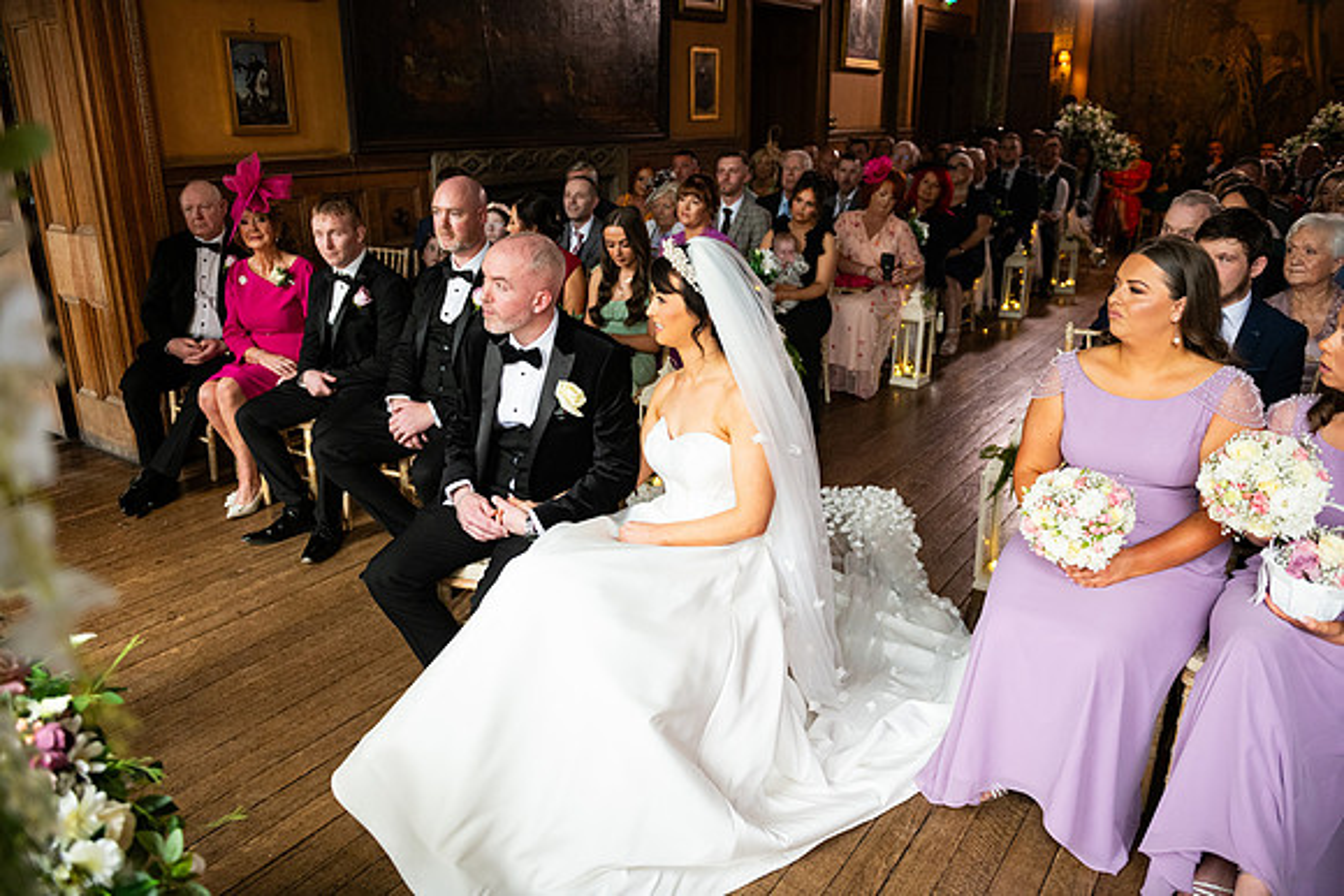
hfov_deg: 67.4
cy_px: 448
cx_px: 672
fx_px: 1008
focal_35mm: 27
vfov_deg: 48.0
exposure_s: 1/160
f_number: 3.5
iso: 800
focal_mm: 27
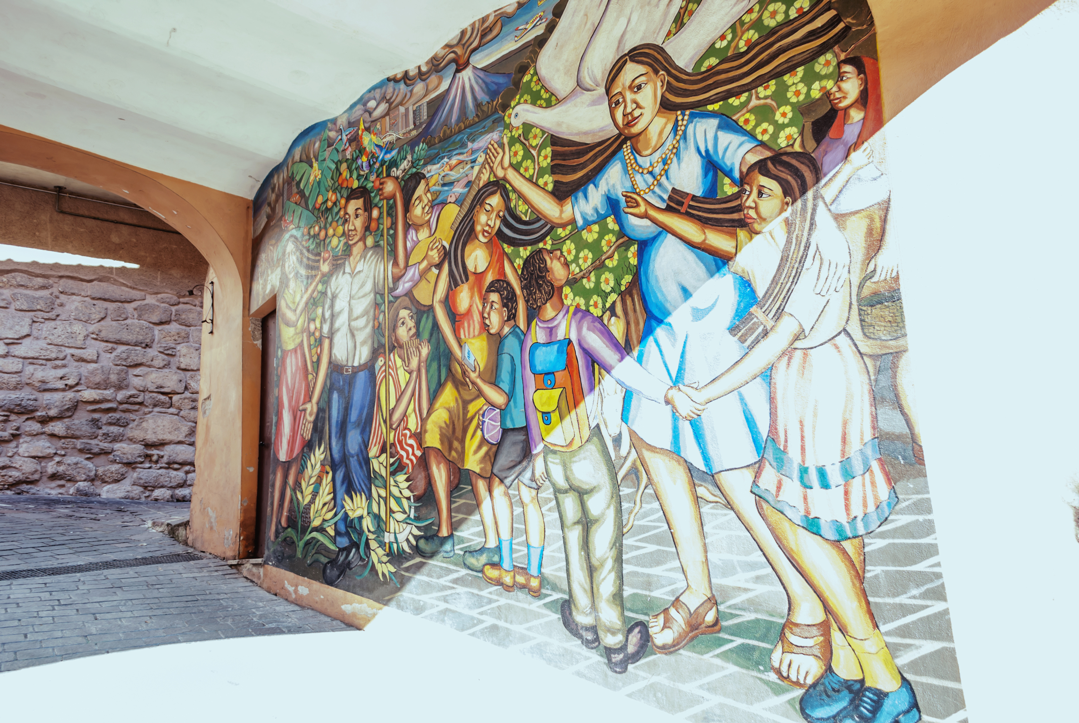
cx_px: 540
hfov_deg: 67.3
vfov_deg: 48.0
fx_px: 810
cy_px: 362
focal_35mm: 27
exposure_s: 1/30
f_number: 3.5
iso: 100
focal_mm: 18
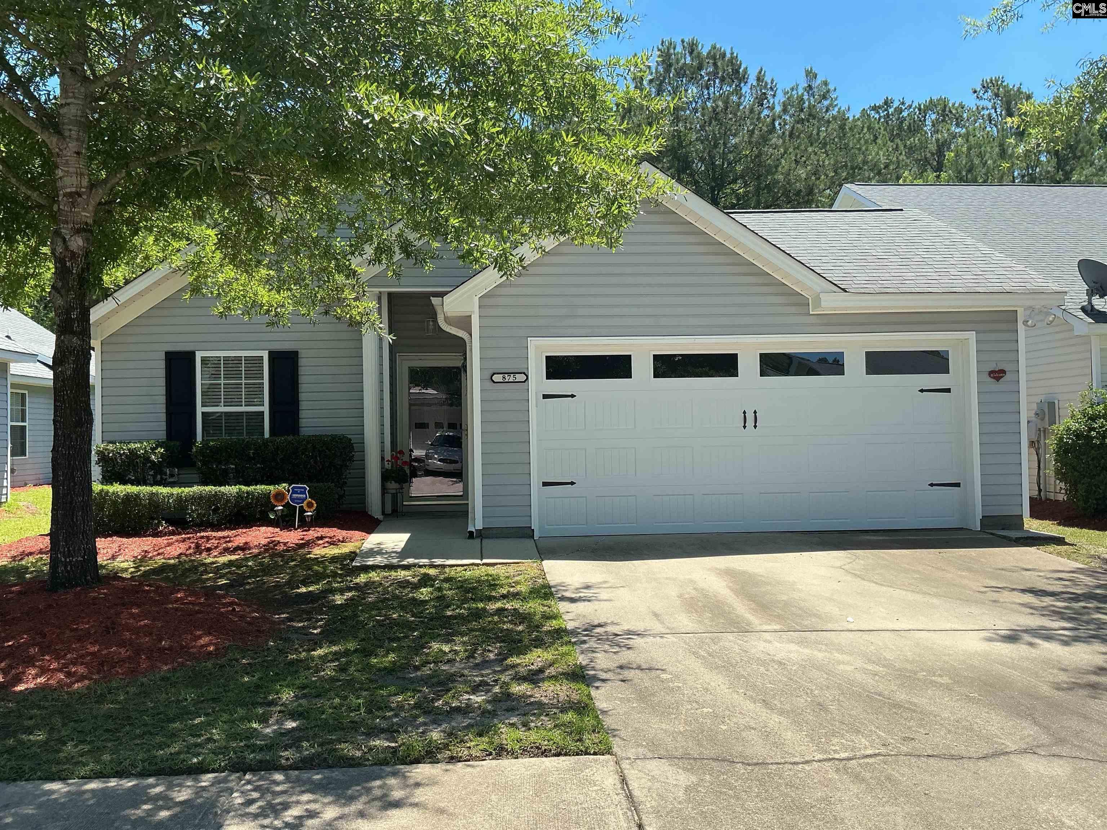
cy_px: 415
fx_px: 927
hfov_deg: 61.7
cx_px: 554
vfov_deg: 48.2
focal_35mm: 29
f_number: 1.8
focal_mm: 3
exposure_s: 1/929
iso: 25
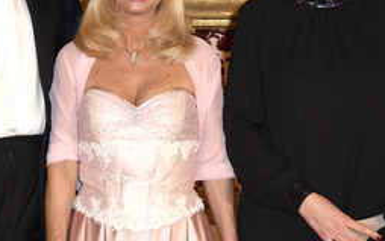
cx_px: 151
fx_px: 1480
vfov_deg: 9.3
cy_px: 32
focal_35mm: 141
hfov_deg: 14.8
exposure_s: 1/160
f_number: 6.3
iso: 1250
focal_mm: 78
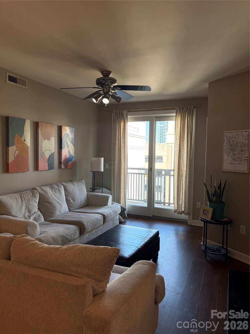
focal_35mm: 26
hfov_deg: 53.1
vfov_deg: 67.3
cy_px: 167
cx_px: 125
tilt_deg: -2.2
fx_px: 250
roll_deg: -1.0
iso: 125
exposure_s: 1/173
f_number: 1.6
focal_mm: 5.96
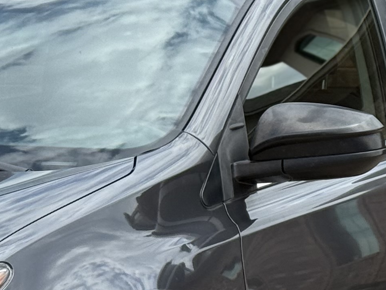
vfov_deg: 7.3
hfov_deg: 9.7
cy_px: 311
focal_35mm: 202
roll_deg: -0.7
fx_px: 2253
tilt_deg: -3.5
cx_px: -28
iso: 100
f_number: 1.78
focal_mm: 6.76
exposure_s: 1/2865
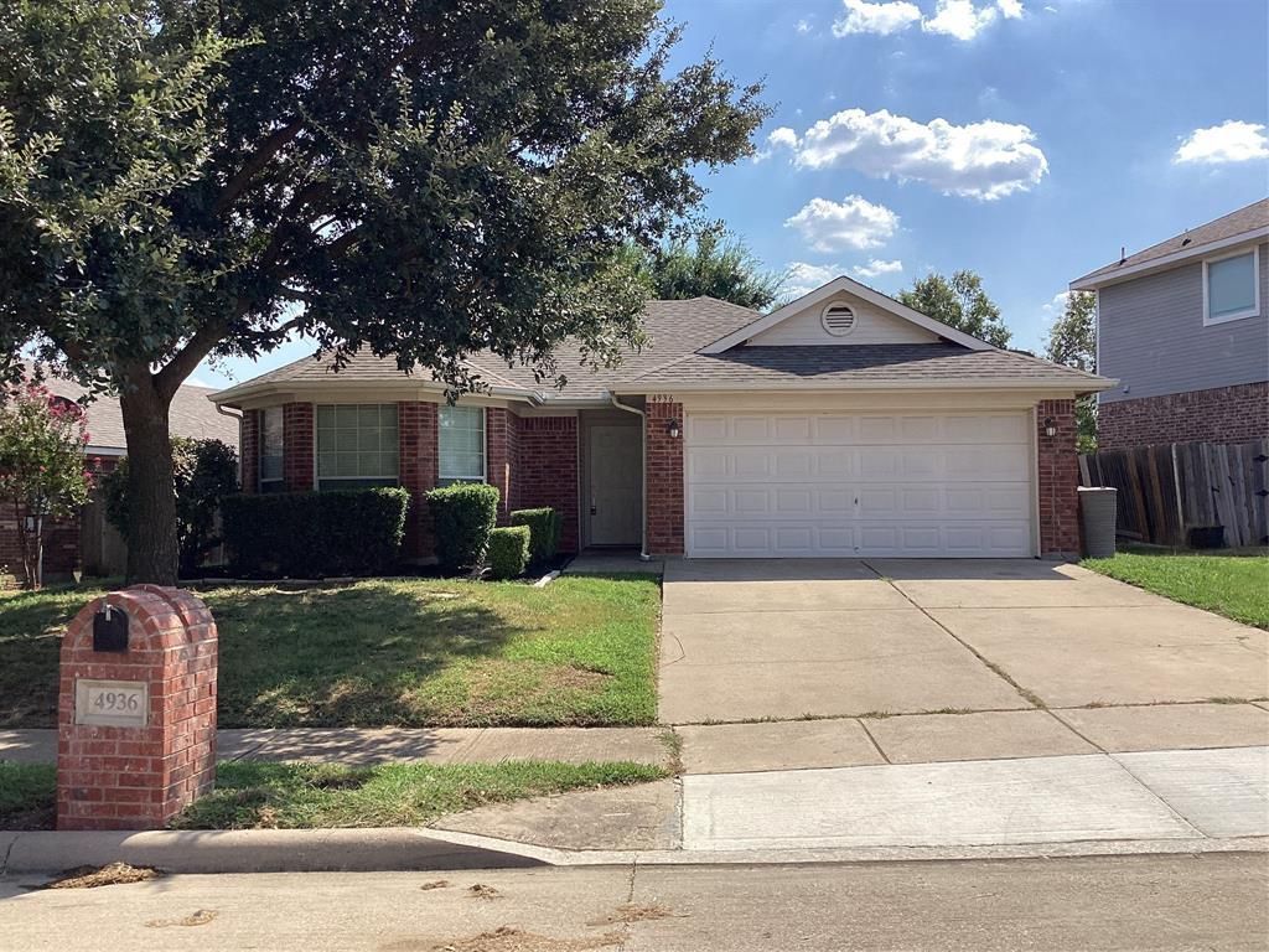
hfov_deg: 58.4
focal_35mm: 31
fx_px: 1136
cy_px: 476
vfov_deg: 45.4
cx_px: 634
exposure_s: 1/1597
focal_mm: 3.3
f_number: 2.4
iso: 25
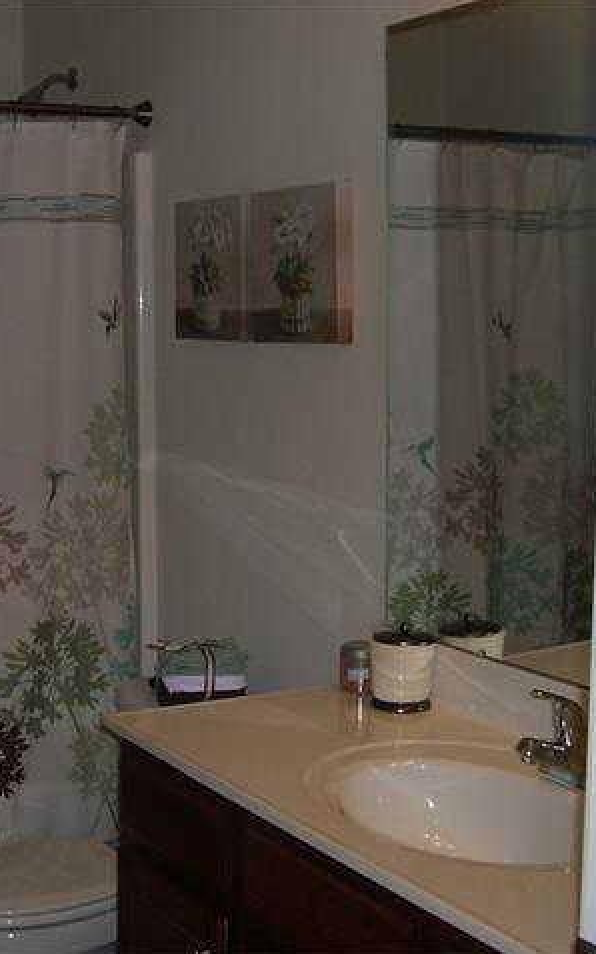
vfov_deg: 37.5
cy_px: 476
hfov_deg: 23.8
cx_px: 184
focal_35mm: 54
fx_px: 1404
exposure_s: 1/60
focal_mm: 8
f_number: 2.8
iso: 100
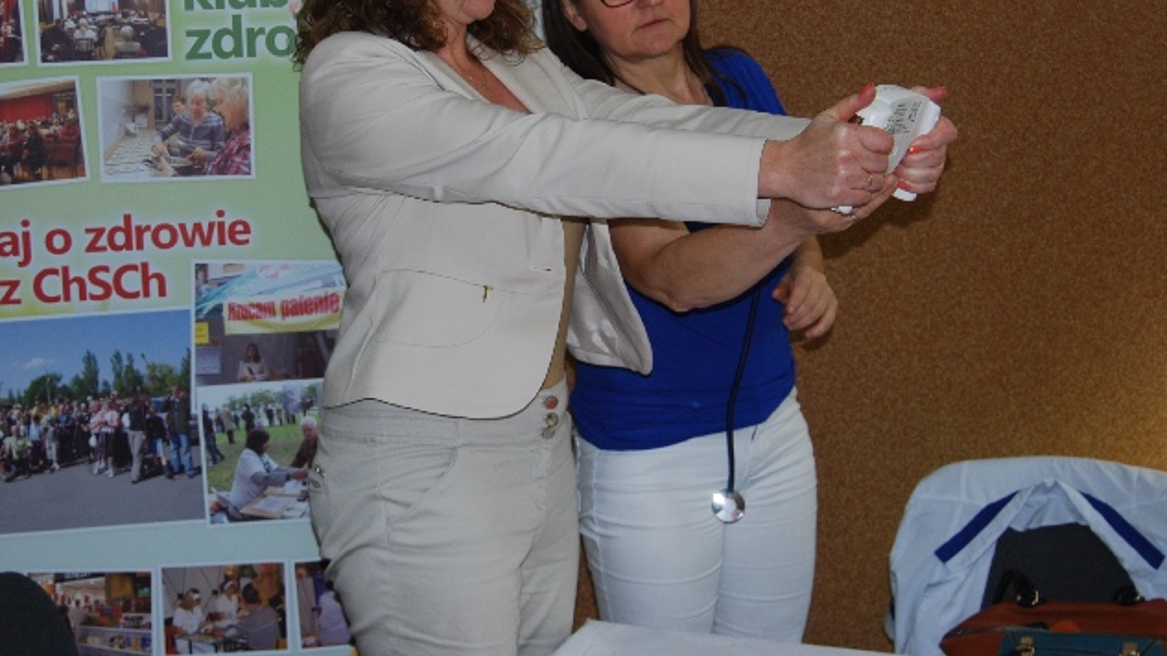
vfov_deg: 19.4
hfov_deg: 33.9
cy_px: 171
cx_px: 463
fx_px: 1908
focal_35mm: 62
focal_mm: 31
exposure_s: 1/60
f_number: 4.5
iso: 200
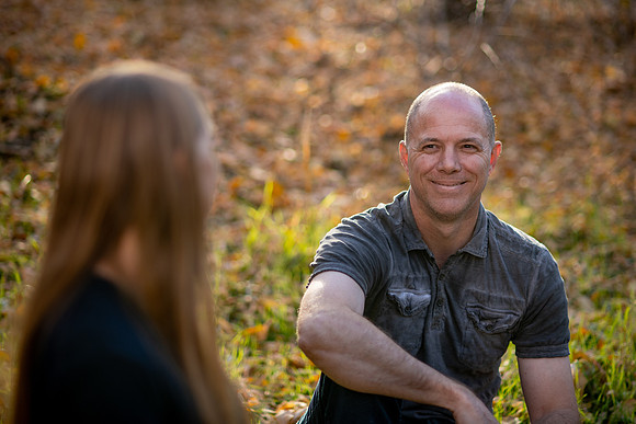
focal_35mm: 119
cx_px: 340
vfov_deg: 11.6
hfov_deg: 17.3
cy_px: 185
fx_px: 2095
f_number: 2
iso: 160
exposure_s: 1/400
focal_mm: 105
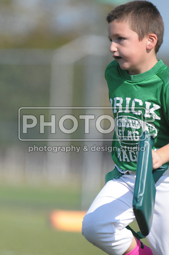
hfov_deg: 2.5
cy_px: 128
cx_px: 84
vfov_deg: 3.8
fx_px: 3814
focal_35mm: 540
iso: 1600
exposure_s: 1/8000
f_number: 4
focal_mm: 360
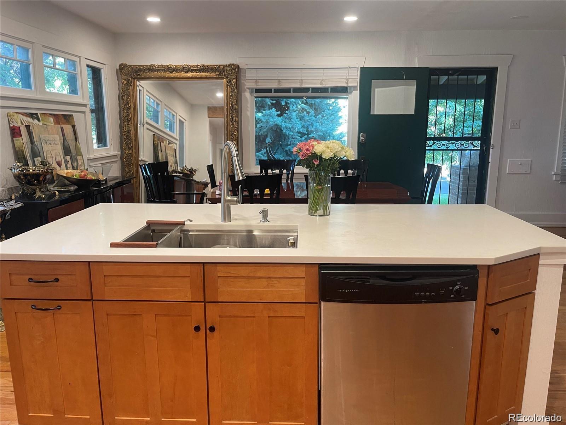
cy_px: 212
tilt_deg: -11.3
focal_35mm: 26
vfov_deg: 53.1
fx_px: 425
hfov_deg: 67.3
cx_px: 283
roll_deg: -1.0
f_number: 1.6
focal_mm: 5.1
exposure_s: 1/60
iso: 125
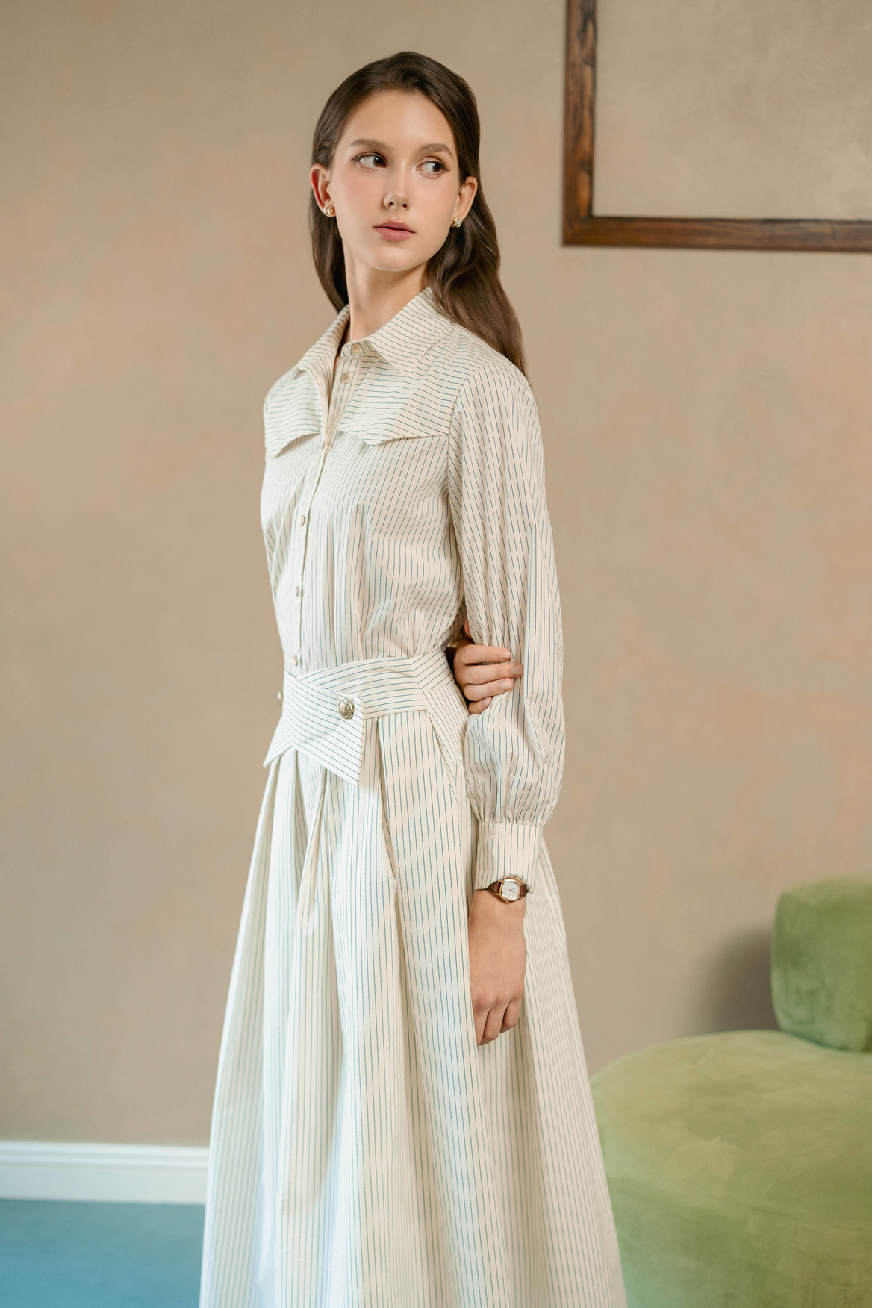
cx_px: 436
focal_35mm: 55
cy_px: 654
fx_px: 1998
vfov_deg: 36.2
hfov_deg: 24.6
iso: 2000
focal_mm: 55
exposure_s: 1/400
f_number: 3.2
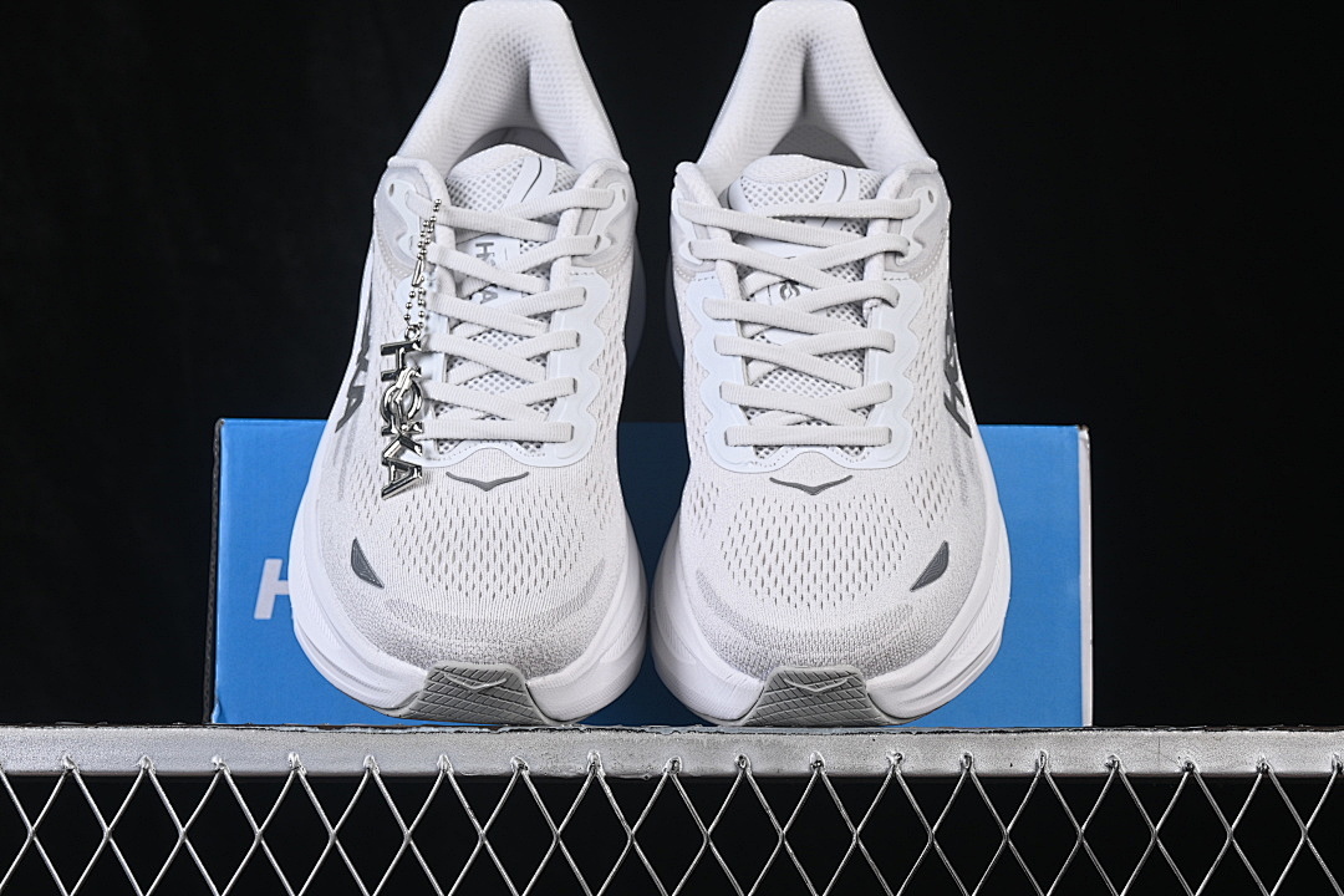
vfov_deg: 18.2
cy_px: 448
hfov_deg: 27.0
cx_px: 672
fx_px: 2800
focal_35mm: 75
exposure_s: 1/80
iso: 160
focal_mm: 50
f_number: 8
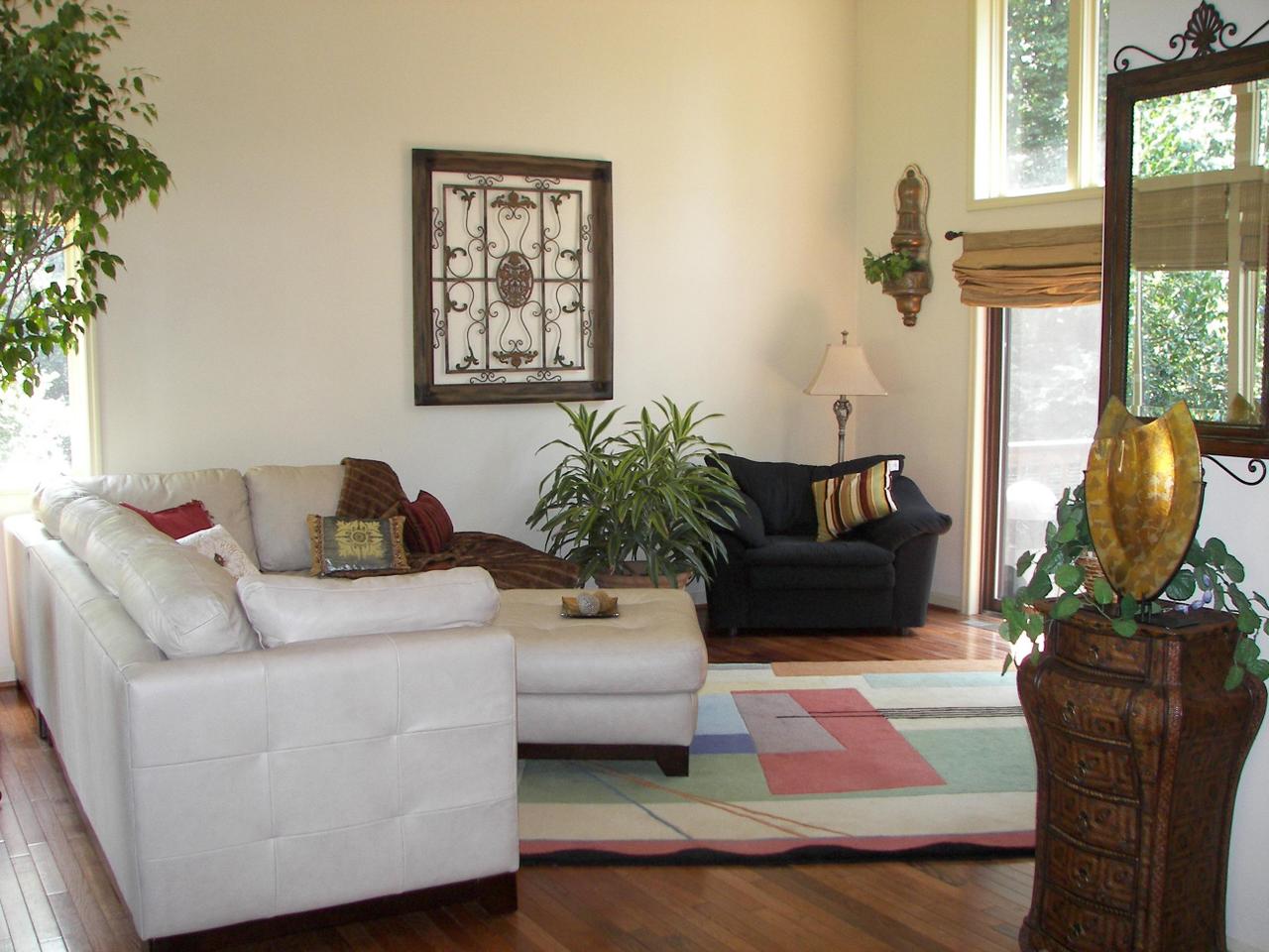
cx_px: 634
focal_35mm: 36
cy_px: 476
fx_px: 1320
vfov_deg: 39.7
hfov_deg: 51.4
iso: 100
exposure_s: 1/30
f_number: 2.8
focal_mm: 6
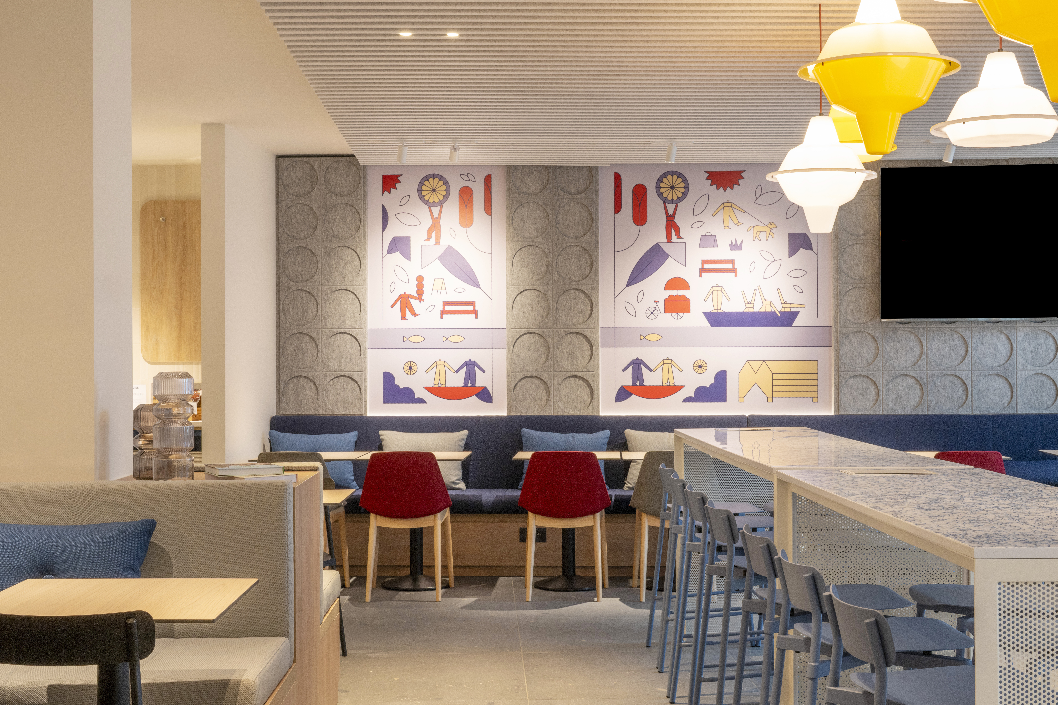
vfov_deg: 27.0
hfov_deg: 39.6
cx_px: 529
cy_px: 352
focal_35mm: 50
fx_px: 1469
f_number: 16
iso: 400
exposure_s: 1/4
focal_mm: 50
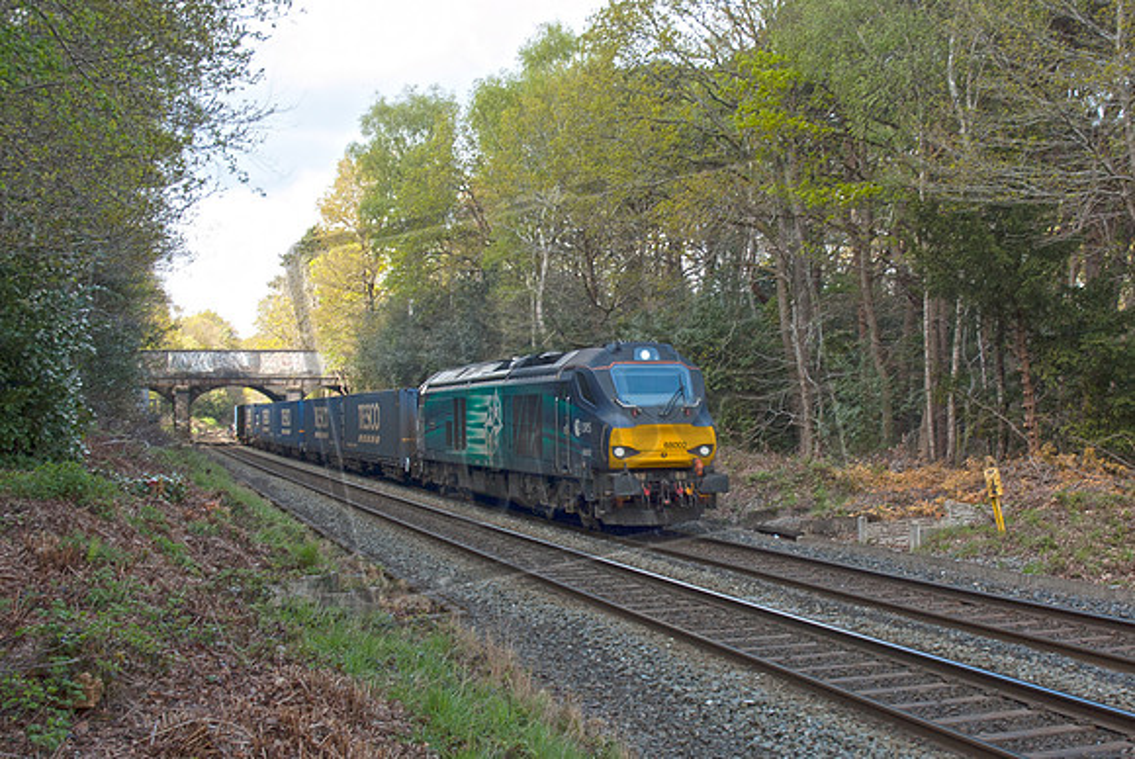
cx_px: 568
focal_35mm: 38
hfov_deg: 51.2
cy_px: 380
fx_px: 1183
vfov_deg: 35.6
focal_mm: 25
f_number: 5.6
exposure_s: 1/125
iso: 200
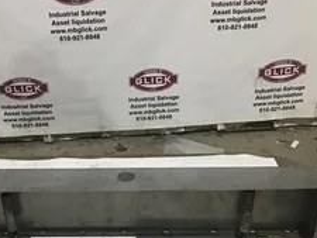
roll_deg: +0.8
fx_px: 504
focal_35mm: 55
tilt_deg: -34.0
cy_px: 196
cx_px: 130
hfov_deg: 34.8
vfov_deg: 26.0
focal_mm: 3.3
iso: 125
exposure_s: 1/30
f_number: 2.4
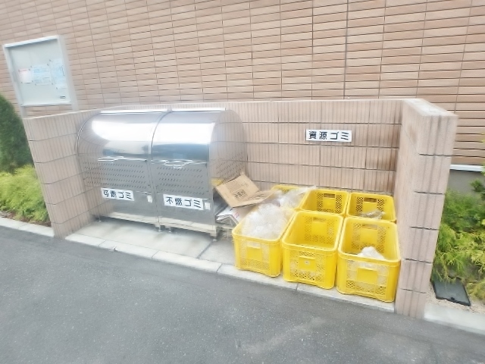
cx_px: 242
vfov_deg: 63.4
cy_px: 182
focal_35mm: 21
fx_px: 294
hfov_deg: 79.0
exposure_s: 1/200
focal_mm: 3.7
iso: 125
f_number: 3.5
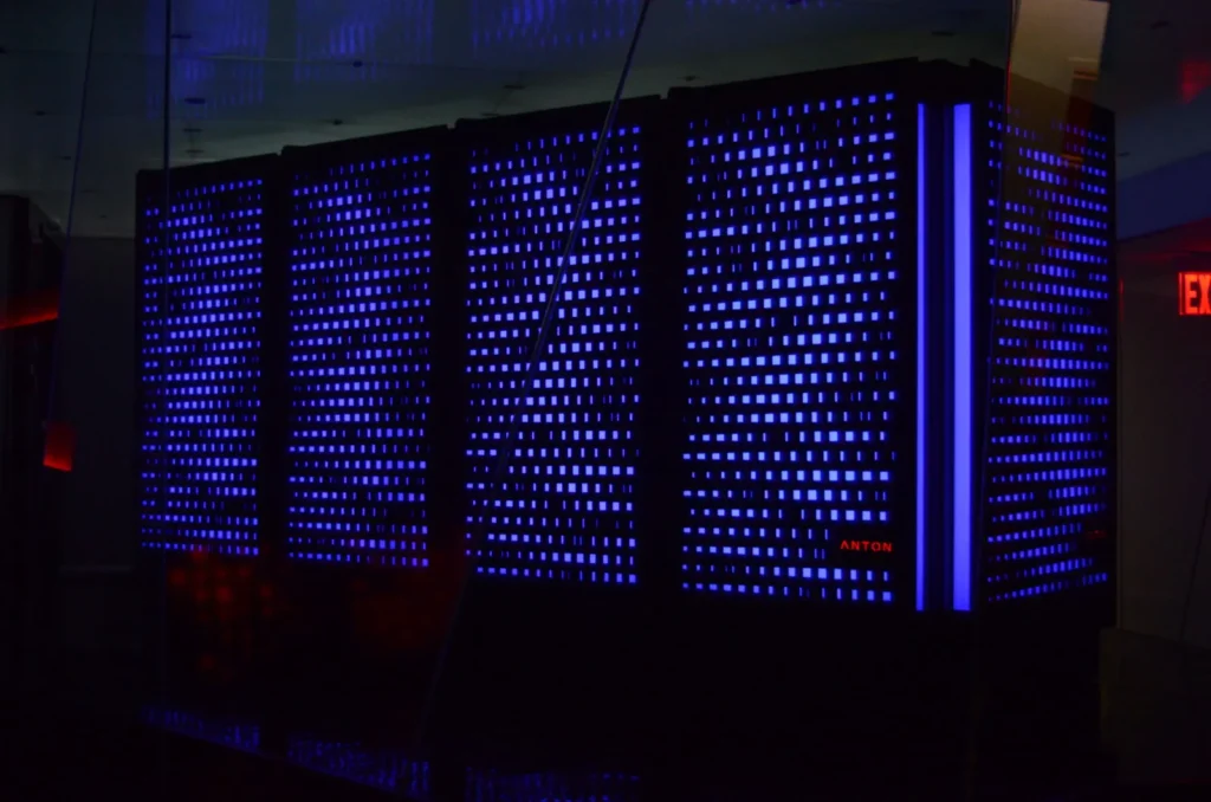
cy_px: 401
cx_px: 606
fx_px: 1712
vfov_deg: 26.4
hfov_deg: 39.0
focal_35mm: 51
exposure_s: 1/50
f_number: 4
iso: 2500
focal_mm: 34
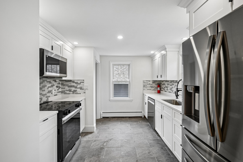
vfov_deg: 73.7
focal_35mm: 16
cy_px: 81
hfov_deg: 96.7
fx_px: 108
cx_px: 122
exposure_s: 1/50
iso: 400
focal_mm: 16
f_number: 8
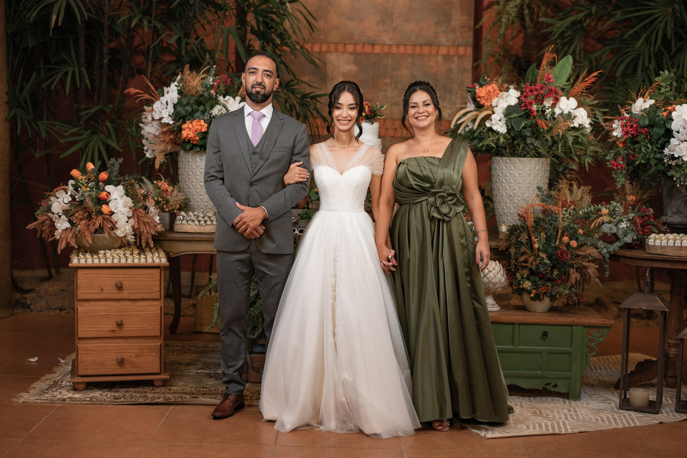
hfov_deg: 39.6
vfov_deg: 27.0
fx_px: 954
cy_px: 229
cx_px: 344
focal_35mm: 50
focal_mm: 50
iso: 200
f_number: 2.2
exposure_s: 1/160
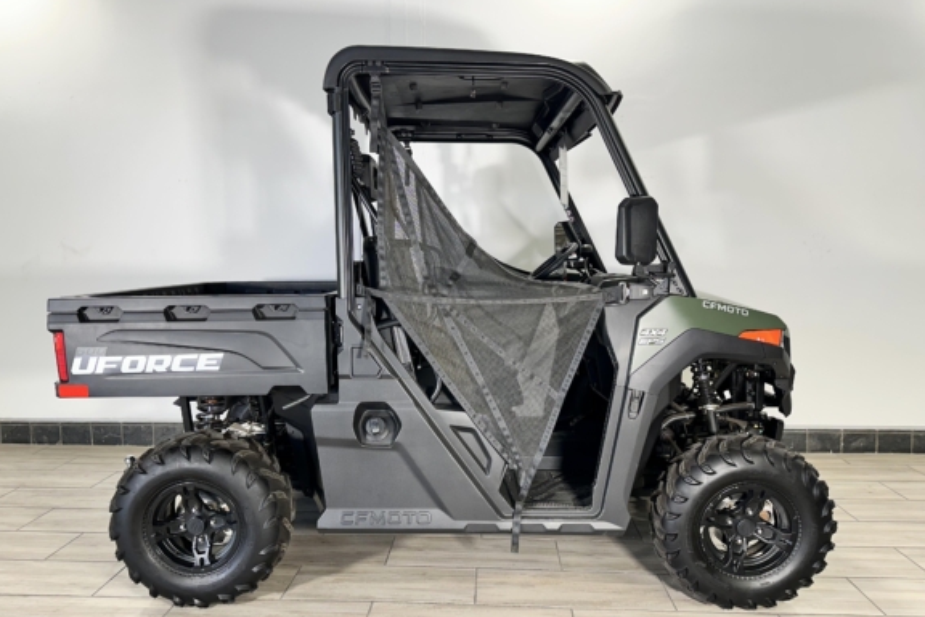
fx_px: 668
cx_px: 451
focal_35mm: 26
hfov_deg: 69.4
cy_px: 337
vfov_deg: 49.5
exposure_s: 1/100
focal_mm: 6.86
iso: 64
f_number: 1.78
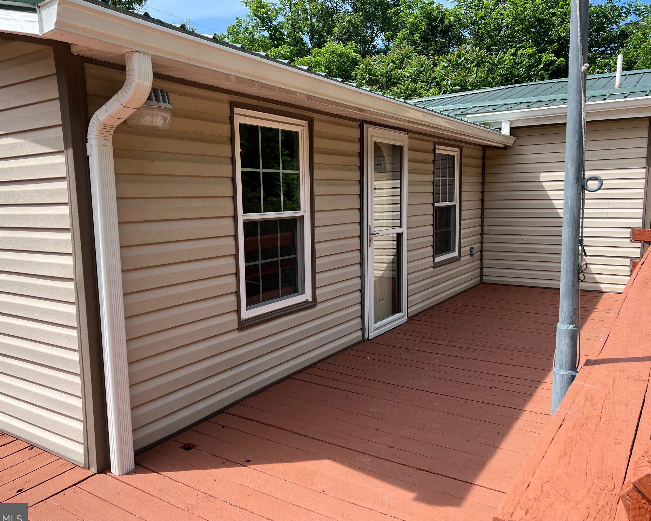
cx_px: 299
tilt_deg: -6.3
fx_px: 540
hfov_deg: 62.1
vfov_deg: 51.5
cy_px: 262
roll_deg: +1.0
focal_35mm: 28
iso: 50
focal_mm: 5.7
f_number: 1.5
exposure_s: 1/1645
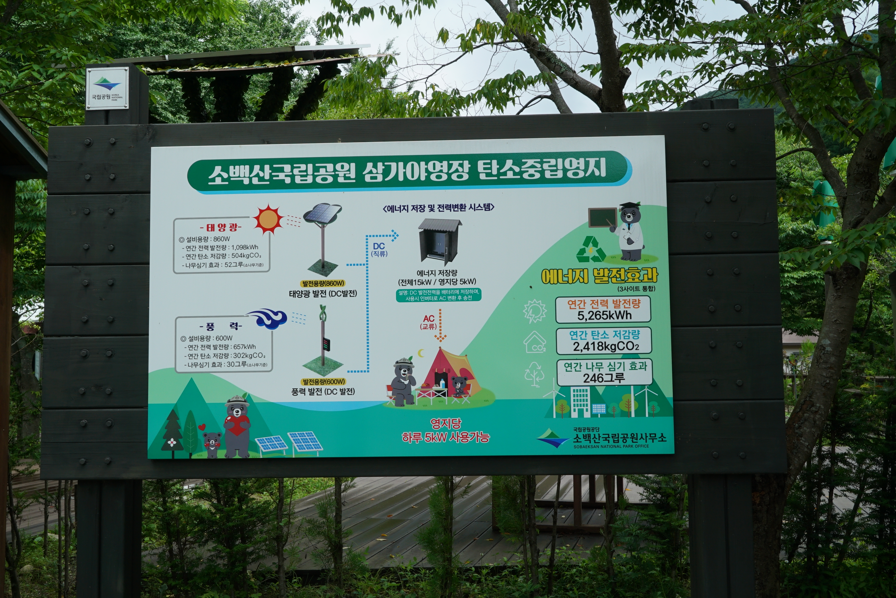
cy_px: 299
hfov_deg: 57.2
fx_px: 822
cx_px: 448
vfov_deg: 40.0
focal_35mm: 33
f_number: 22
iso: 400
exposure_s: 1/80
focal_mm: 33
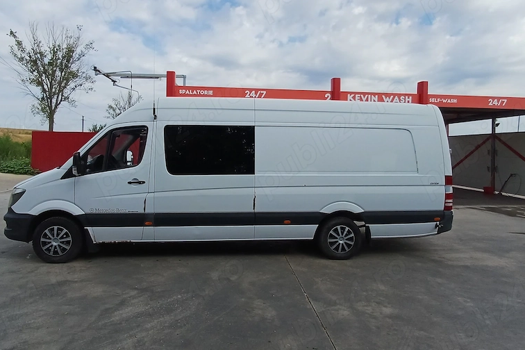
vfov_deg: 57.0
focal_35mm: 22
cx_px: 250
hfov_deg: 78.5
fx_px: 321
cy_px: 149
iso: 40
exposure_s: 1/1408
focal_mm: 1.64
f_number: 2.2
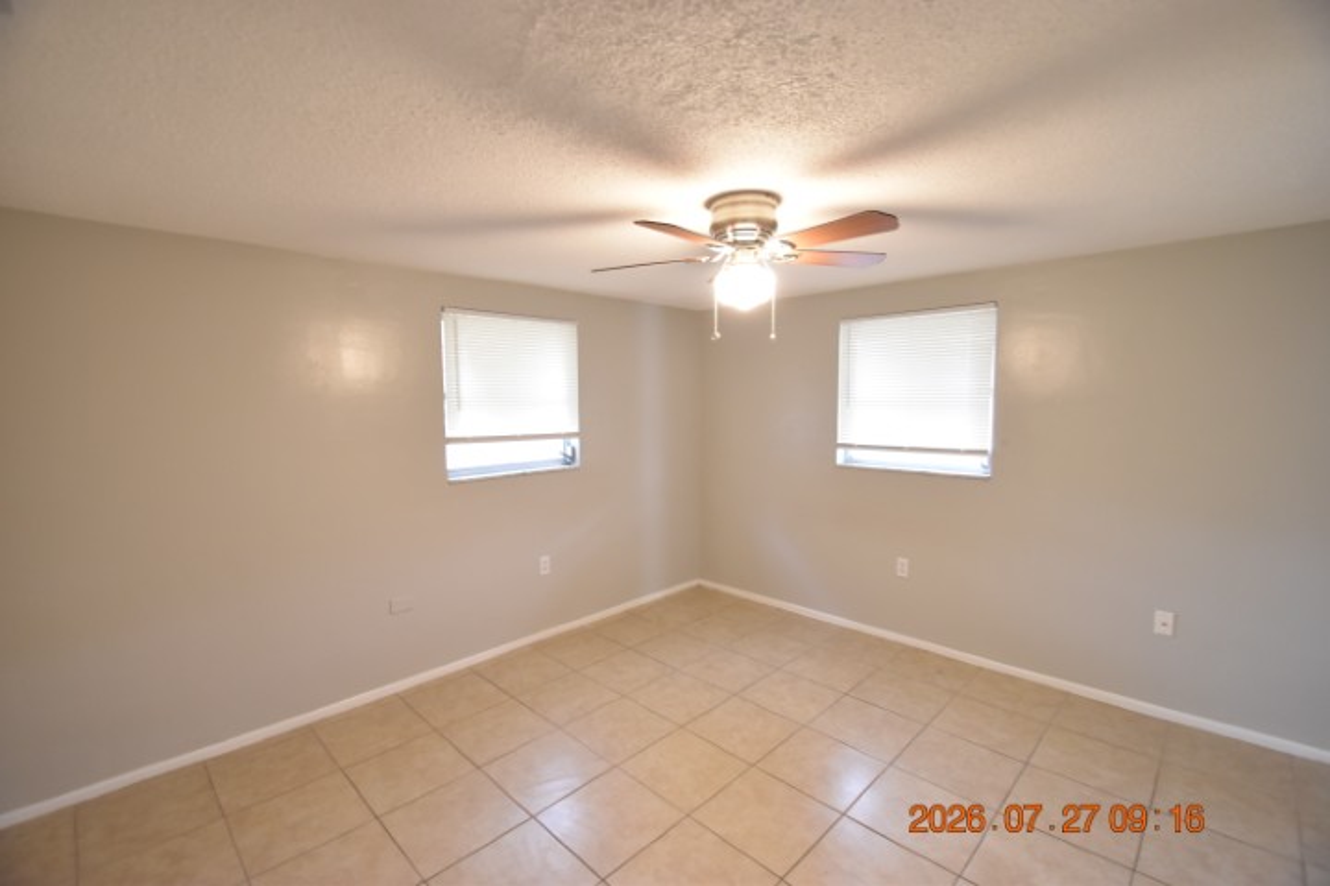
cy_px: 443
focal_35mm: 15
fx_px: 554
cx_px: 665
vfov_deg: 77.3
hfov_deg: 100.4
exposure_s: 1/8
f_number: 3.5
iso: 800
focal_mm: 10
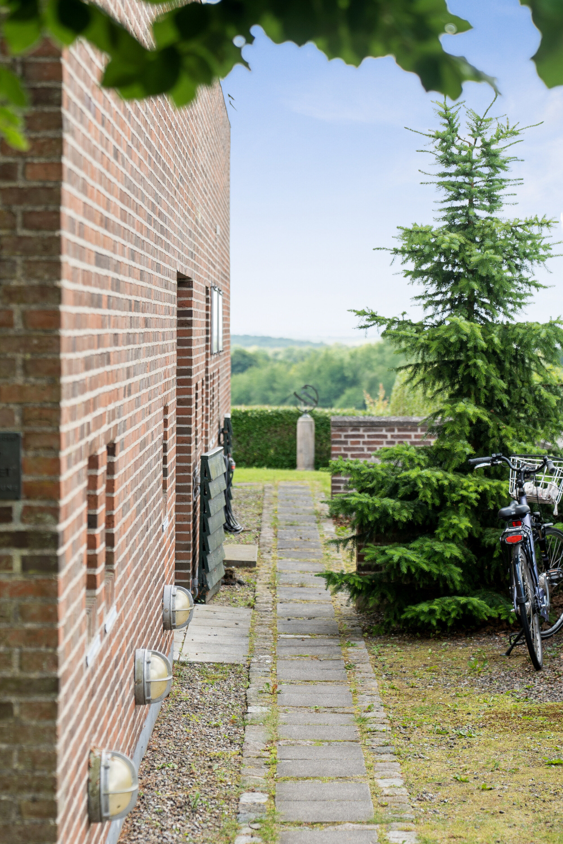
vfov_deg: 19.5
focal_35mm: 105
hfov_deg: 13.0
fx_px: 2463
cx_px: 282
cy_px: 422
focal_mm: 70
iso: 100
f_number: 2.8
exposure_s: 1/250
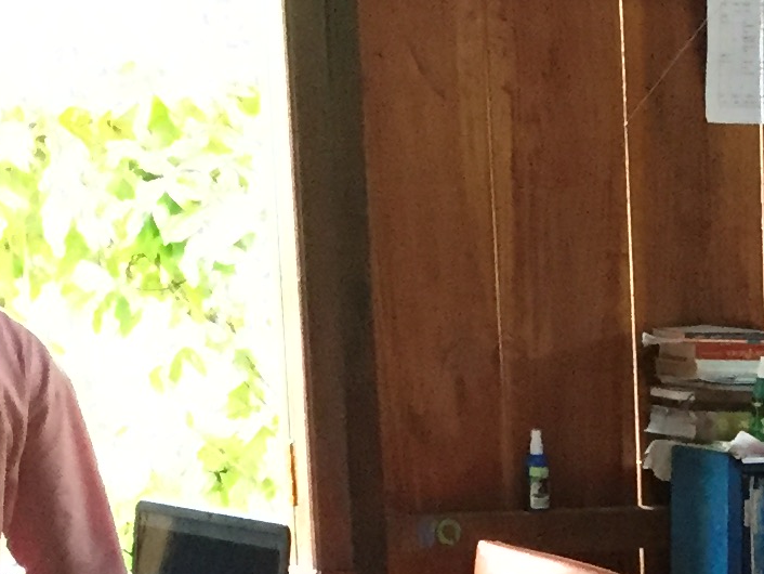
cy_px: 1239
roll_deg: -2.2
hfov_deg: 13.7
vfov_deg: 10.0
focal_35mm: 134
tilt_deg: -19.0
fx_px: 2958
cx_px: 1178
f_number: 2.2
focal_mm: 4.15
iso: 250
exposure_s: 1/25
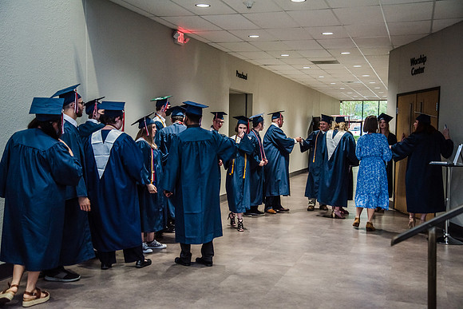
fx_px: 592
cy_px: 154
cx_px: 232
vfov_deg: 29.3
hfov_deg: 42.7
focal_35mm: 46
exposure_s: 1/200
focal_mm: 46
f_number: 4.5
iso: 800
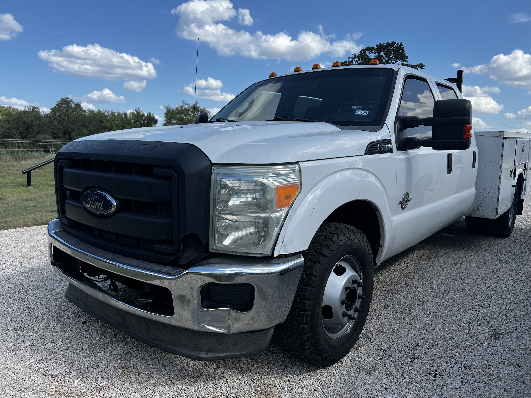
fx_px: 399
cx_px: 266
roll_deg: -2.6
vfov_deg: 53.1
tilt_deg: -6.7
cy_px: 199
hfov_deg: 67.3
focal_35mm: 26
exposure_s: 1/2762
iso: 50
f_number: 1.5
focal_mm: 5.7
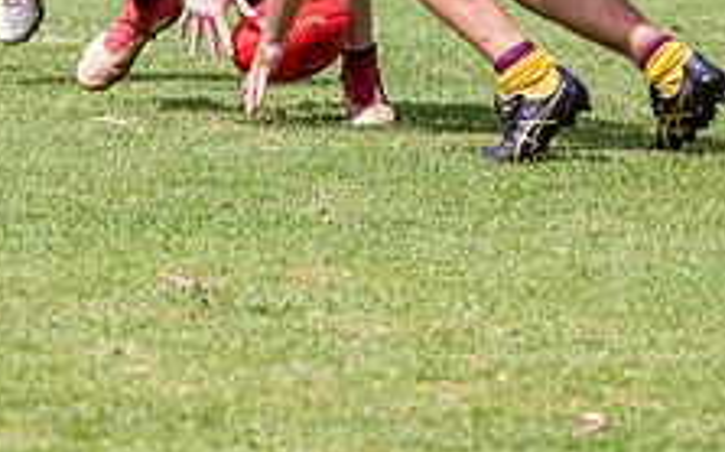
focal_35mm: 643
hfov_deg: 3.3
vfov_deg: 2.0
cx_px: 290
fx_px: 12695
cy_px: -158
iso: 800
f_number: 6.3
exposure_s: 1/2500
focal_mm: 210
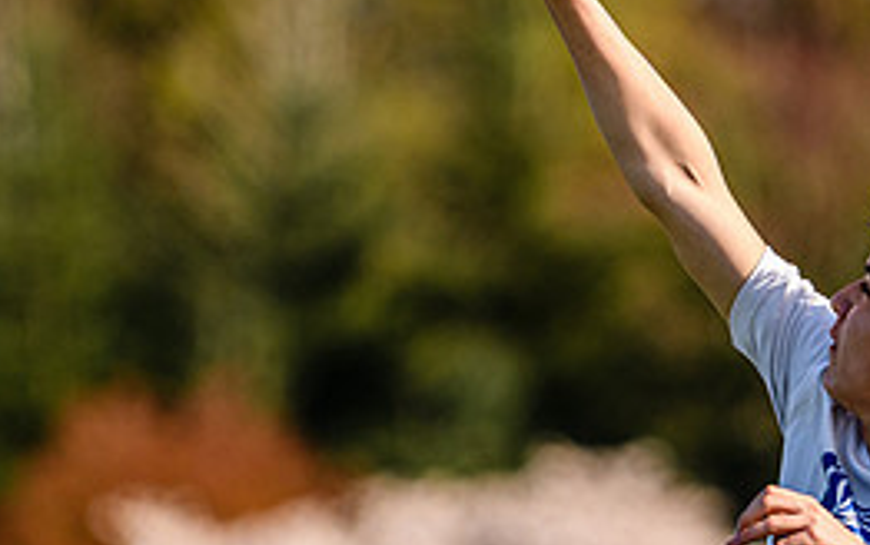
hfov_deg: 2.8
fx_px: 18051
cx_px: 940
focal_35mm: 761
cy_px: 303
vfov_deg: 1.7
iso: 160
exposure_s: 1/2500
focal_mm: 190
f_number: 3.2
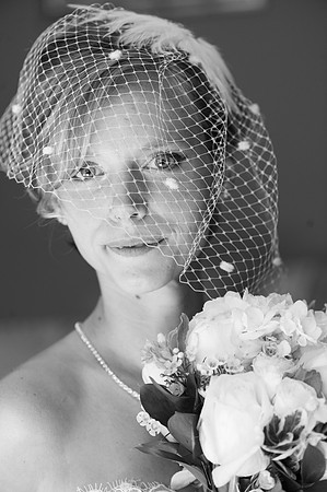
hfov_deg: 13.0
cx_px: 164
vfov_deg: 19.5
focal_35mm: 105
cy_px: 246
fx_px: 1434
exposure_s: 1/80
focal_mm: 105
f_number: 4
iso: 640
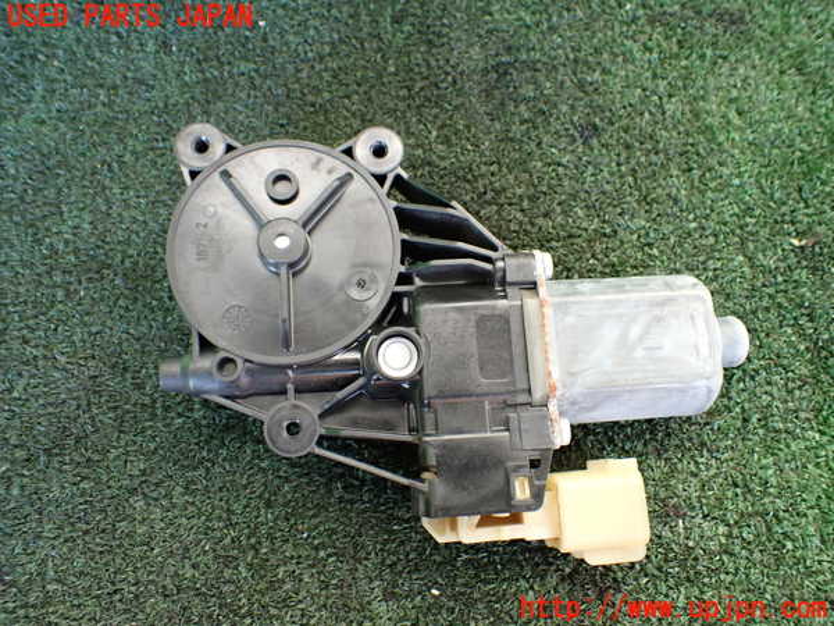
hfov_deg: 60.0
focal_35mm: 30
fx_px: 723
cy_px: 313
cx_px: 417
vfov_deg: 46.8
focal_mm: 5.4
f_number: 2.3
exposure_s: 1/125
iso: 320
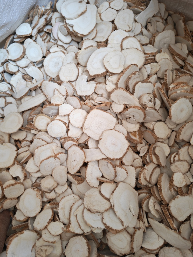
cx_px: 96
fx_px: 178
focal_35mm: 24
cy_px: 128
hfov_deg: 56.8
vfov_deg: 71.6
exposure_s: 1/50
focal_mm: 6.67
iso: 640
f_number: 1.95
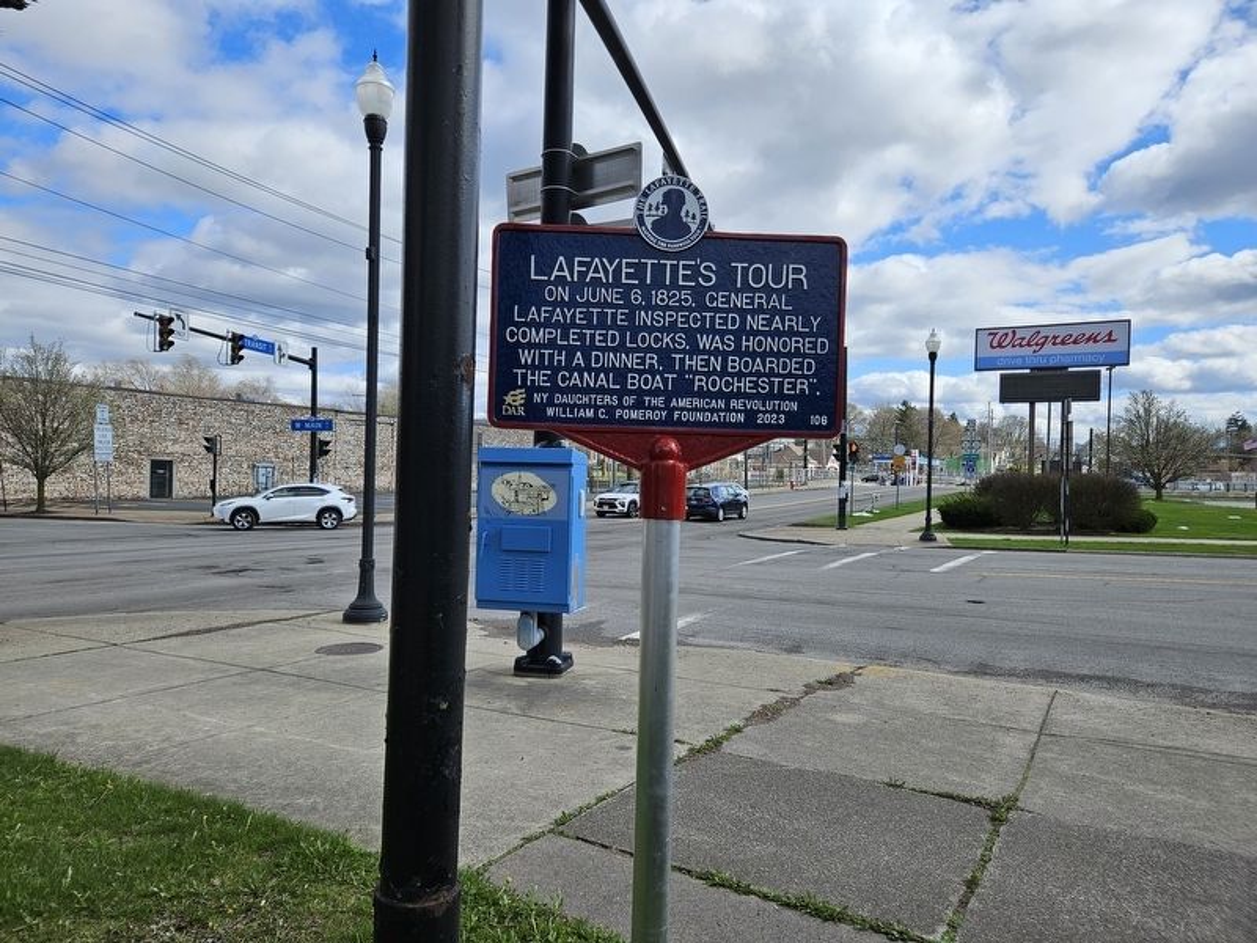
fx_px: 835
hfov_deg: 73.9
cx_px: 628
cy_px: 472
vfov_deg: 58.9
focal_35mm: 23
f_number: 1.8
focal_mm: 5.4
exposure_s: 1/2163
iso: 25
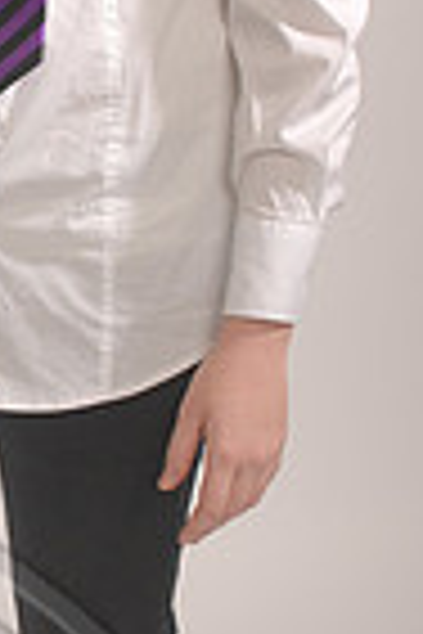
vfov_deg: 11.9
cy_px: 283
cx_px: -50
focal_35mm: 173
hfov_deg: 7.9
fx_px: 3049
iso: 125
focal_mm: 28
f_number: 5.6
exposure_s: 1/200
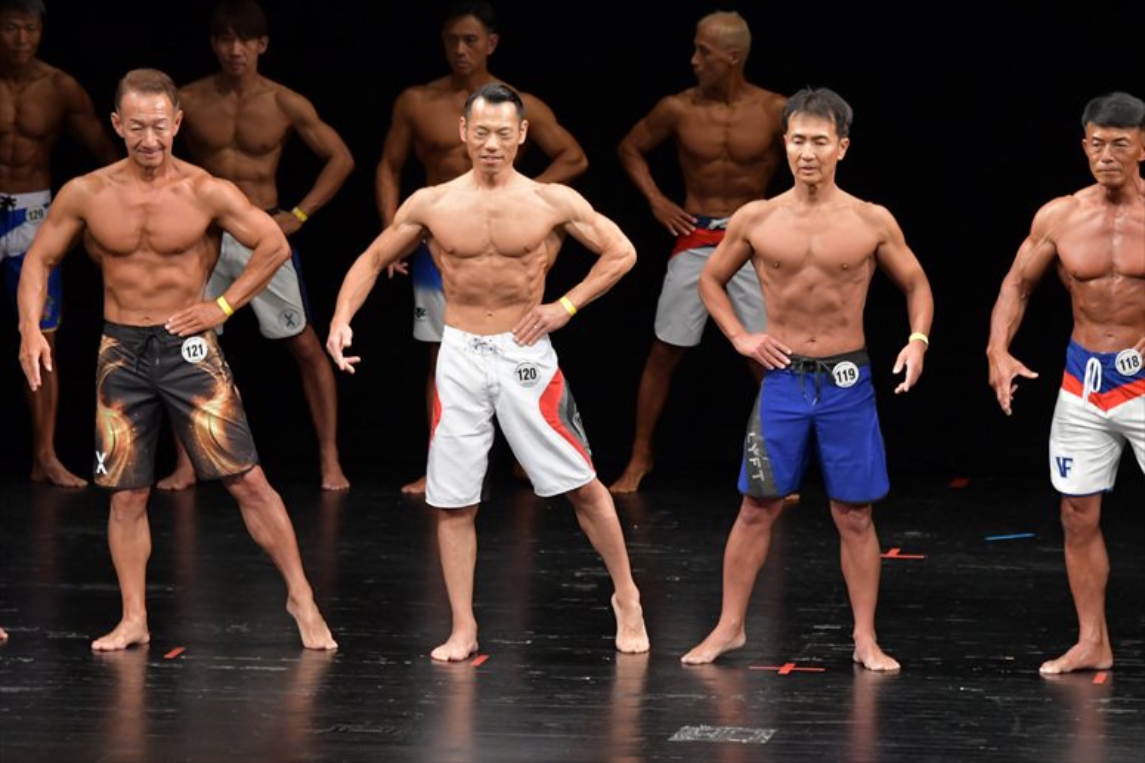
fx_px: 8107
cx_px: 572
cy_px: 382
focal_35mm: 255
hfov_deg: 8.1
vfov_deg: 5.4
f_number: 5.6
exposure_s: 1/400
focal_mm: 170
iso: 3200
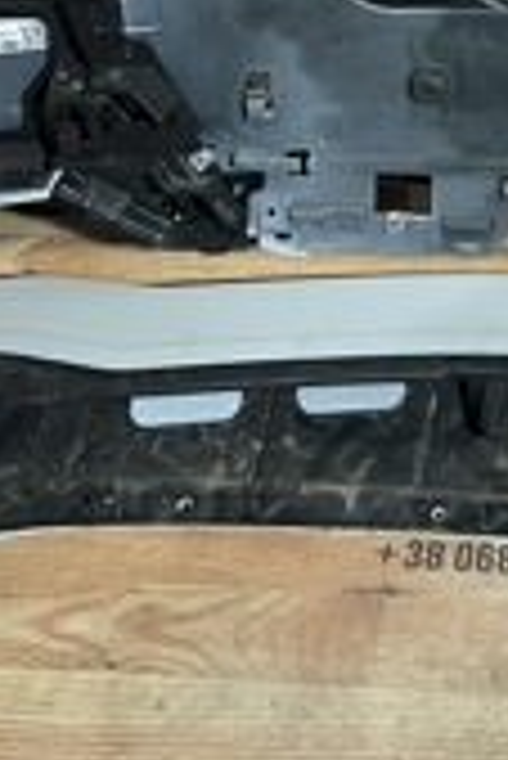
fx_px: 1500
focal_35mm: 71
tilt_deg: -37.0
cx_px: 611
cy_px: -85
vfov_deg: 26.1
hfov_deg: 18.2
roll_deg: -2.3
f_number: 1.78
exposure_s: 1/100
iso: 160
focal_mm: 6.86
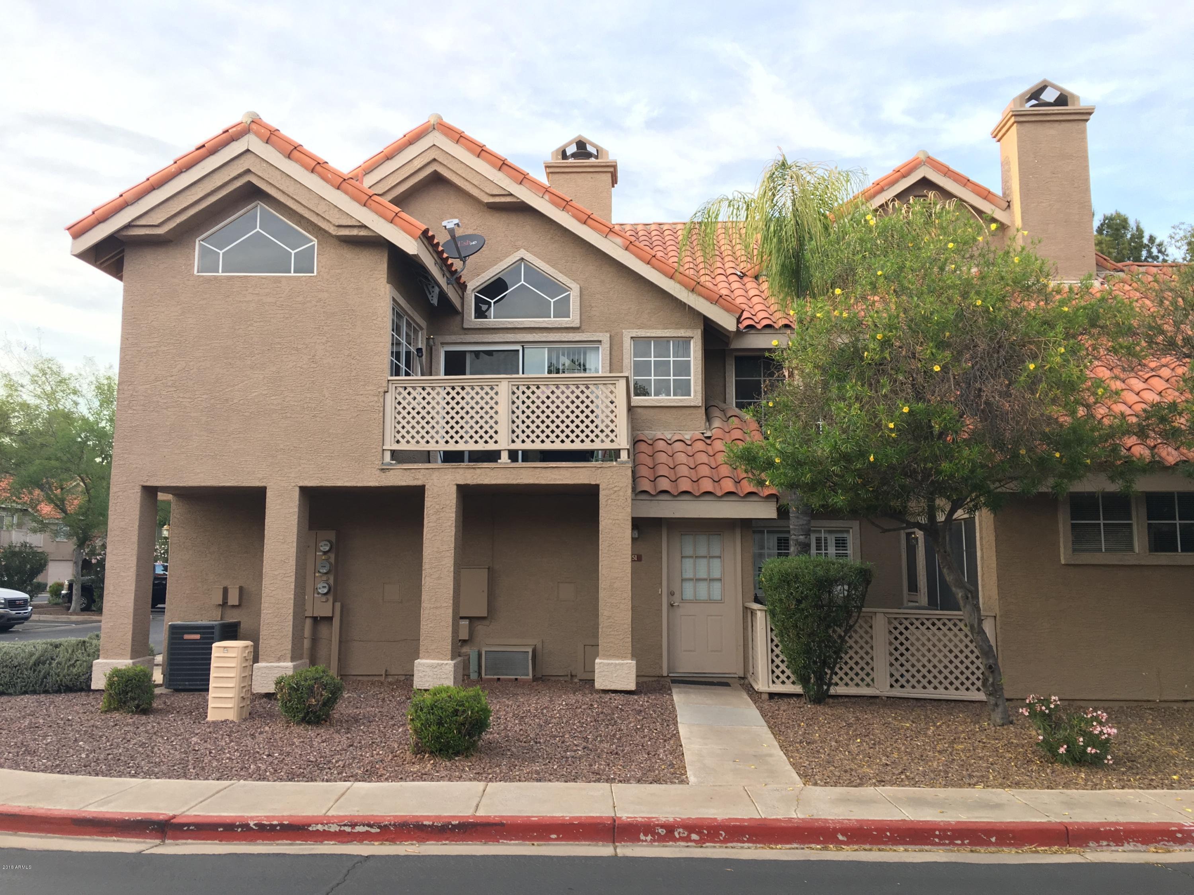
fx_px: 1000
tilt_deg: +8.5
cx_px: 597
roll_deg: -0.6
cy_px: 448
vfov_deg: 48.2
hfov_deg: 61.7
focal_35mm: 29
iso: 25
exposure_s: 1/60
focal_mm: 4.15
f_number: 2.2
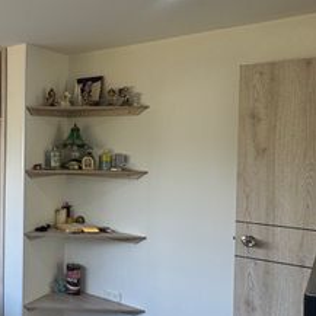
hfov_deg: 32.5
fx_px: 392
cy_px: 153
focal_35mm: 38
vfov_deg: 43.9
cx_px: -98
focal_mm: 2.22
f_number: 2.2
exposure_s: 1/99
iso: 64
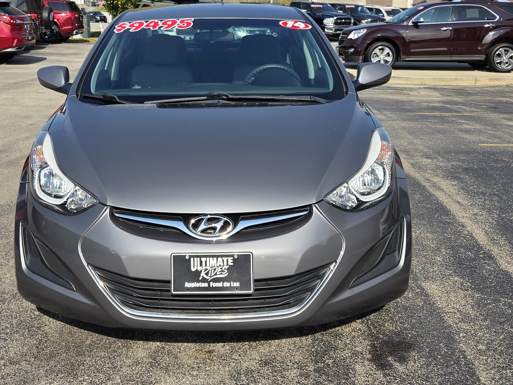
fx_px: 682
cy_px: 135
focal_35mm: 46
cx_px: 198
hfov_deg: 41.0
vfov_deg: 31.3
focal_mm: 5.4
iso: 80
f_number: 1.8
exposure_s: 1/4364
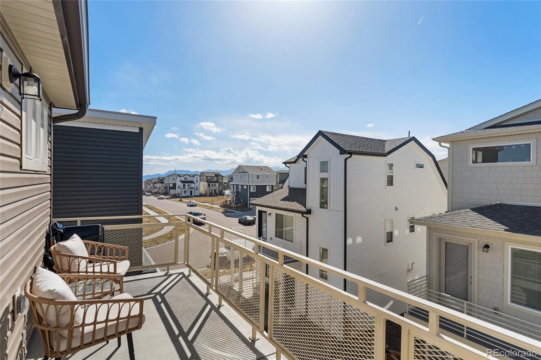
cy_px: 180
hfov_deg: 91.0
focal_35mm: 18
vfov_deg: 68.3
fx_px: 266
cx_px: 270
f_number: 8
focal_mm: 17.7
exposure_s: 1/8000
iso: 500
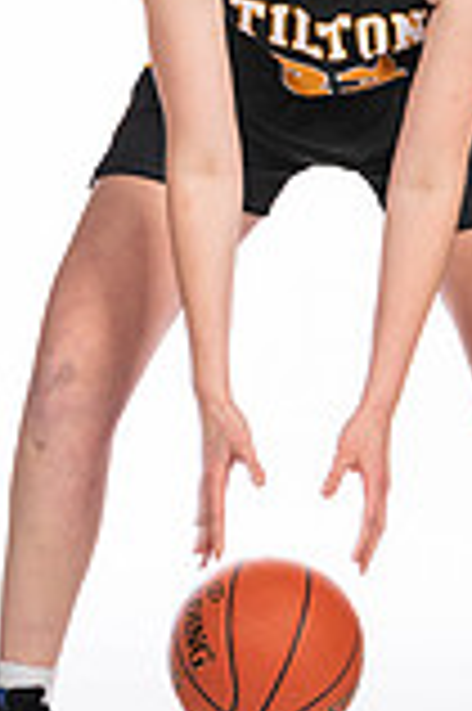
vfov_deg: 6.9
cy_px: 9
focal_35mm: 300
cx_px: 414
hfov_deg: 4.6
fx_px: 5913
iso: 100
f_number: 5
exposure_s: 1/100
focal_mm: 70
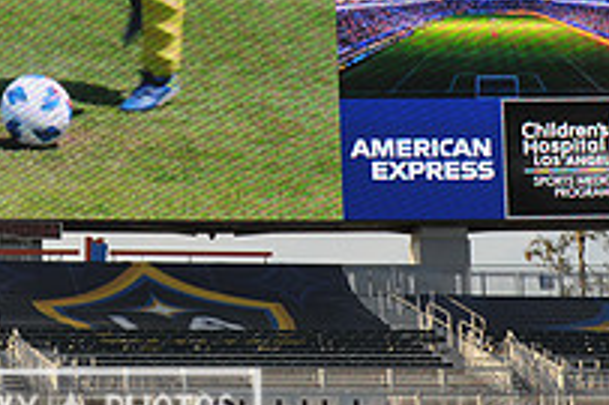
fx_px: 5071
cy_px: -42
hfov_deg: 6.9
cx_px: 48
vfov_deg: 4.6
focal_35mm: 300
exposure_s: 1/500
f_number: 11
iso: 400
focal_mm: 105
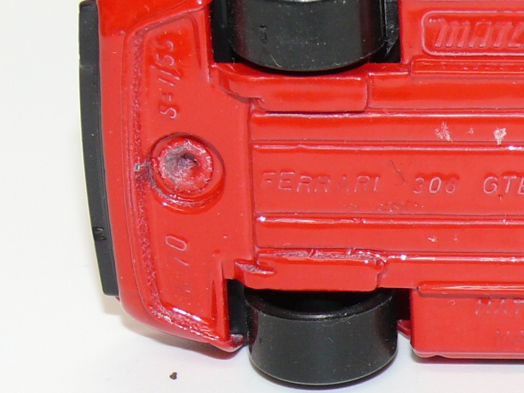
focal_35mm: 231
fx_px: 3497
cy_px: 127
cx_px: 587
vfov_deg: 6.4
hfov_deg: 8.5
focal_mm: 13.4
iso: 100
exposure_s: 1/30
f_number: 4
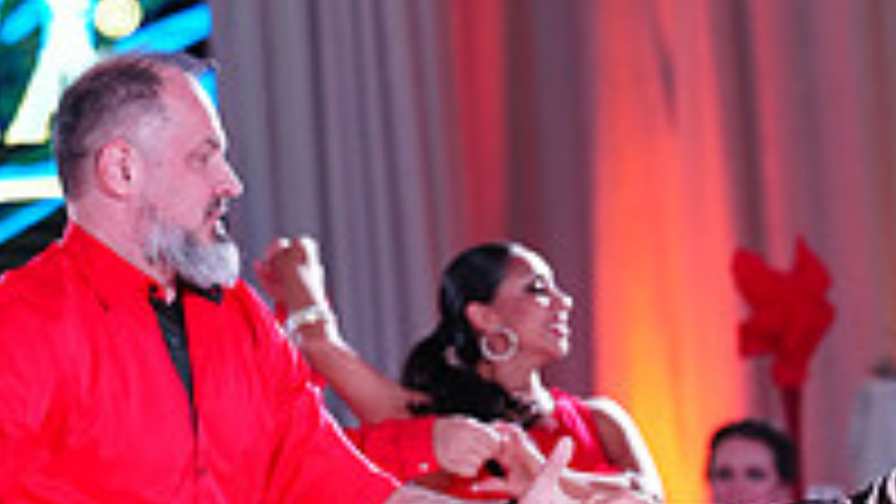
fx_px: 7414
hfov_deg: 6.9
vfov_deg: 3.9
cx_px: 646
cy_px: 891
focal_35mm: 312
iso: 1600
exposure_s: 1/400
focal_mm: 102
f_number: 2.8
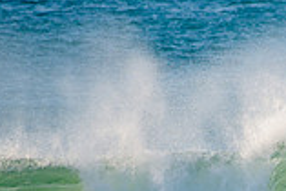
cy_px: 332
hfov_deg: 1.1
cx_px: 390
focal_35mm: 1846
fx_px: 14679
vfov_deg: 0.7
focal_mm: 500
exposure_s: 1/1600
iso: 250
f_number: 5.6
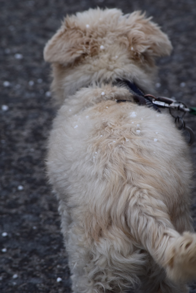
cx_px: 98
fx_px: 2450
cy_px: 146
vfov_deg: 6.9
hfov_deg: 4.6
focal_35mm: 300
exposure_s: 1/320
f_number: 10
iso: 400
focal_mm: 200
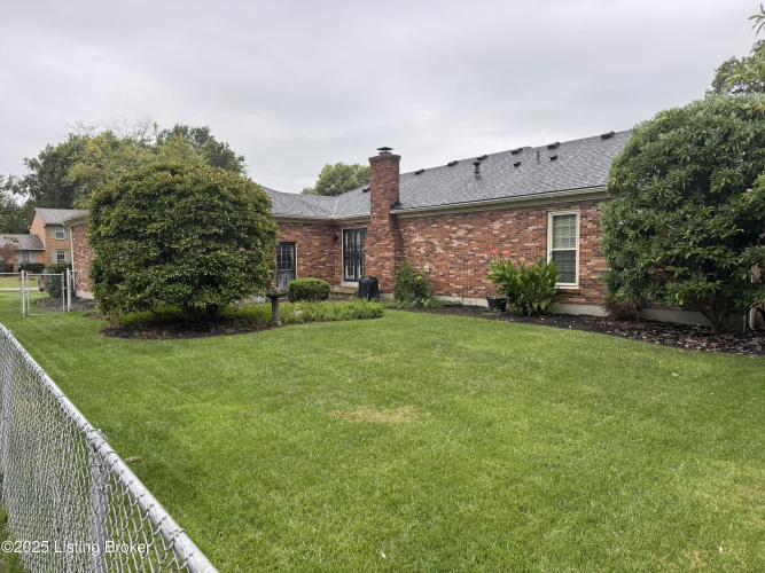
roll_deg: +0.1
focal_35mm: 24
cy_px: 286
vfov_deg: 56.8
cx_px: 382
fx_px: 530
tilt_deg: -3.2
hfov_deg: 71.6
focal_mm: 6.76
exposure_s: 1/567
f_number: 1.78
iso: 80
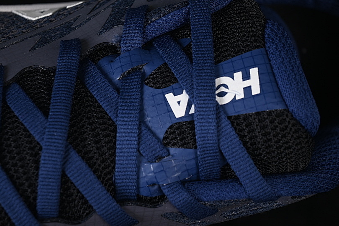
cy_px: 100
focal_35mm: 100
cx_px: 179
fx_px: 942
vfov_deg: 13.7
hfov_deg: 20.4
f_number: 6.3
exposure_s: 1/60
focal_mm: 50
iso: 160
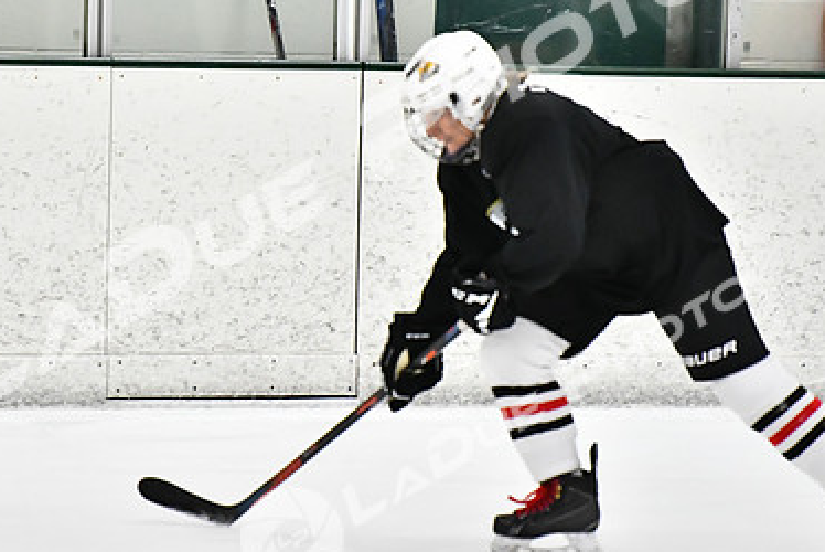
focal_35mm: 465
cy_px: 213
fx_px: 10664
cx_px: 236
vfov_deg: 3.0
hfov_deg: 4.4
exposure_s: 1/1250
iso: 5000
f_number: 2.8
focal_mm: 200
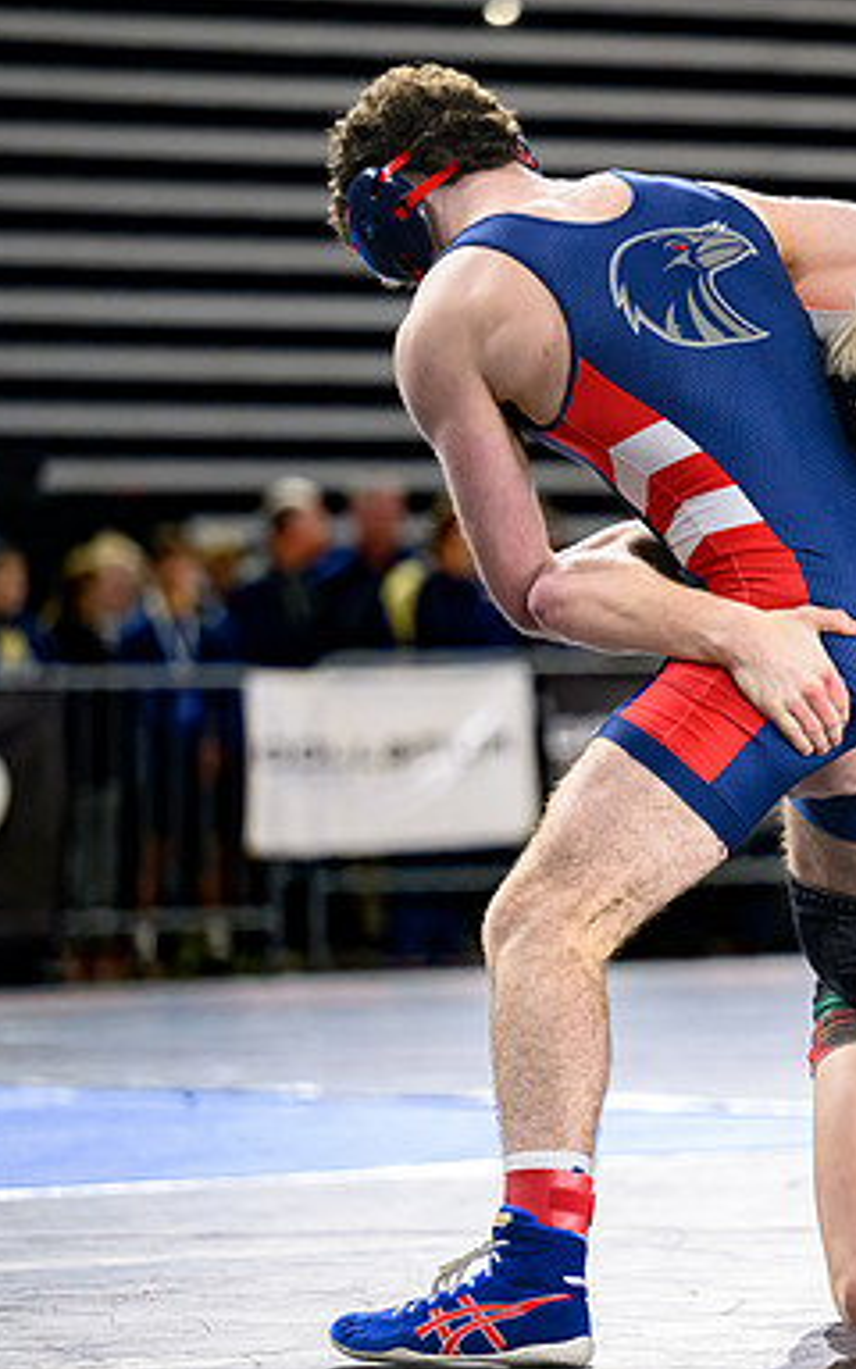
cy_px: 772
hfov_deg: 5.4
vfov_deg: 8.7
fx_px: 8958
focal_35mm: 240
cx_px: 988
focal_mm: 135
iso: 3200
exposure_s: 1/800
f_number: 2.8
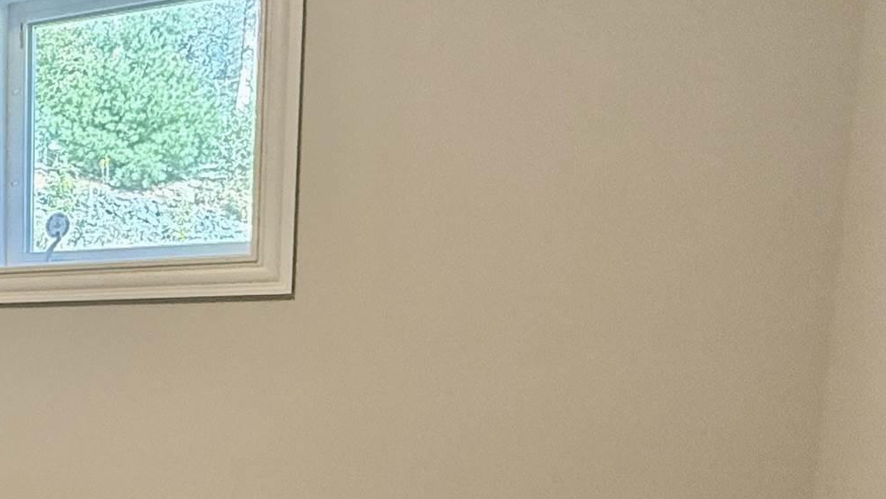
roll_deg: +0.2
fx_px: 1104
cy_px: 487
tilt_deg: -7.2
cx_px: -138
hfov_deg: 35.7
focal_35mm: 47
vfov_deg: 24.4
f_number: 2.2
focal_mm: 2.22
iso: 400
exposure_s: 1/120
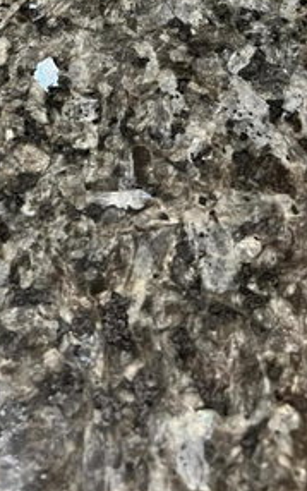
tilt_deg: -48.3
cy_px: -94
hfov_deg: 17.6
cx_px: 117
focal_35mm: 74
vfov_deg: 25.1
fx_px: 990
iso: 500
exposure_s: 1/40
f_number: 1.5
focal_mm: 5.7
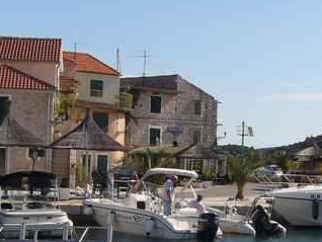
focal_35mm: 88
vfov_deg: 16.7
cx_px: 159
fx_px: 819
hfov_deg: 22.2
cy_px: 170
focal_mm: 5.8
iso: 80
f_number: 5.6
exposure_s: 1/500
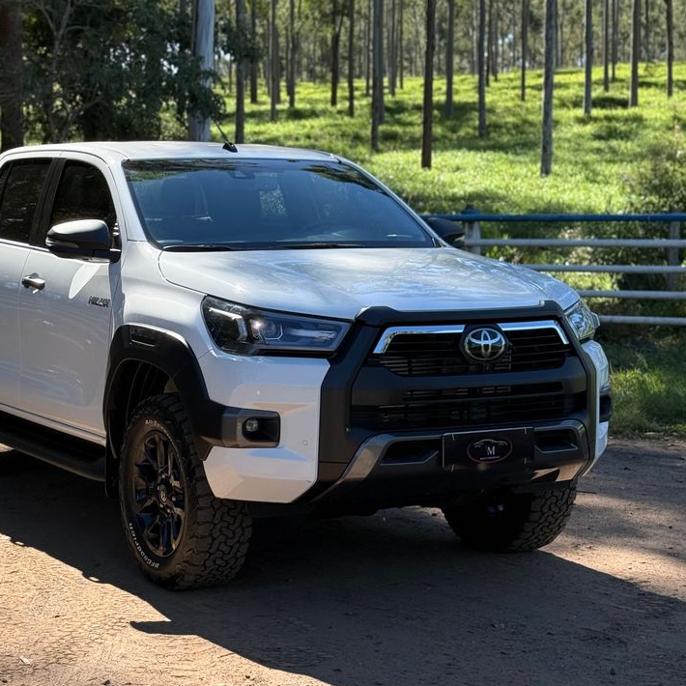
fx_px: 1278
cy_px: 341
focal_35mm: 57
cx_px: 240
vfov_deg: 30.0
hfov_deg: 29.9
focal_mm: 6.76
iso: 64
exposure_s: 1/1608
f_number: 1.78
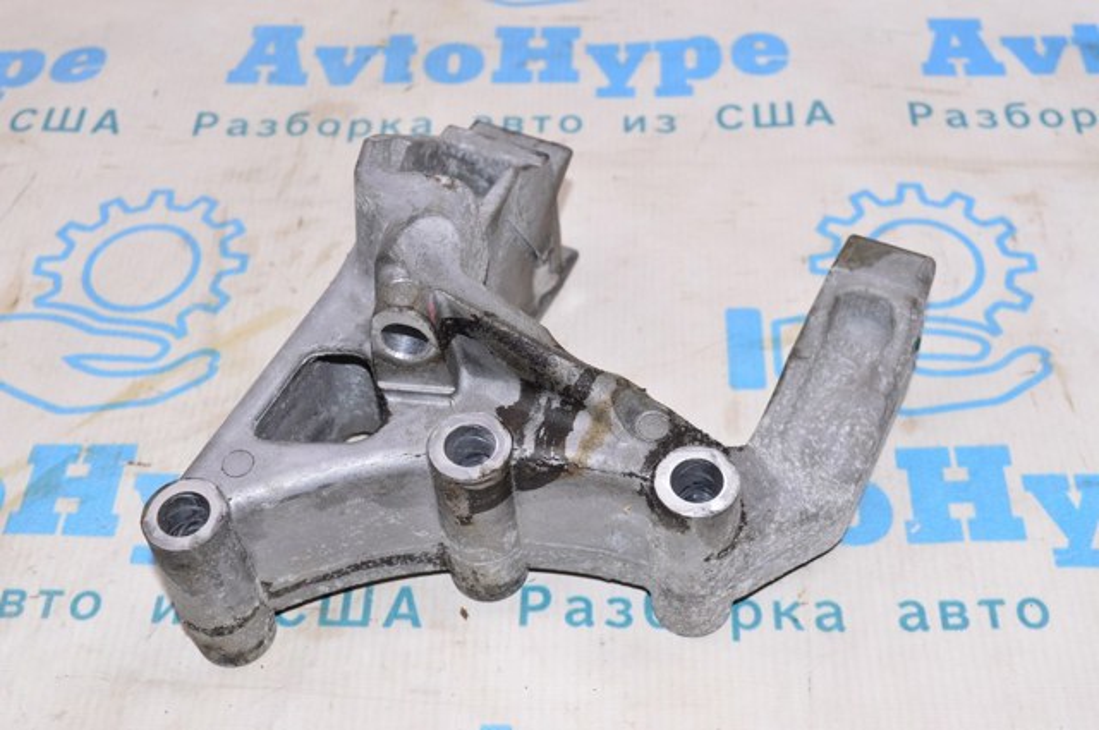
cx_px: 550
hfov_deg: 41.2
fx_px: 1463
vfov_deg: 28.0
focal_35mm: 48
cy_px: 365
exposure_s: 1/160
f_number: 8
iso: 1600
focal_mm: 32
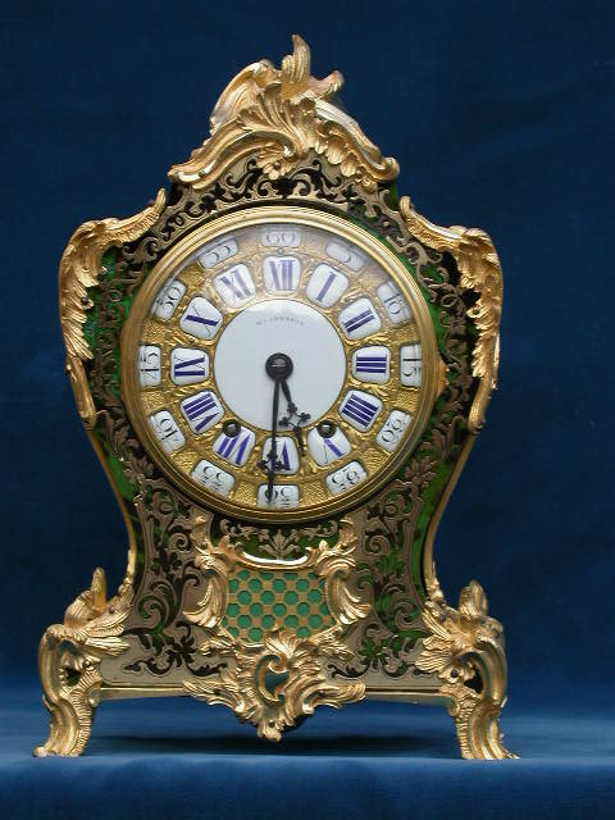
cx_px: 308
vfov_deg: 14.9
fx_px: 3127
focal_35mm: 132
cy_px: 410
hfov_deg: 11.2
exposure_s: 1/125
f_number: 4.6
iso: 100
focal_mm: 27.3
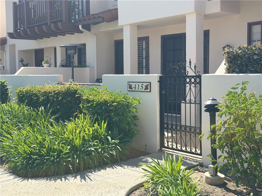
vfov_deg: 30.3
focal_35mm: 48
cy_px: 98
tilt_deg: -5.1
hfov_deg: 39.7
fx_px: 363
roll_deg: -0.4
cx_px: 131
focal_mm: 6.86
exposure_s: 1/2809
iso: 100
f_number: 1.78
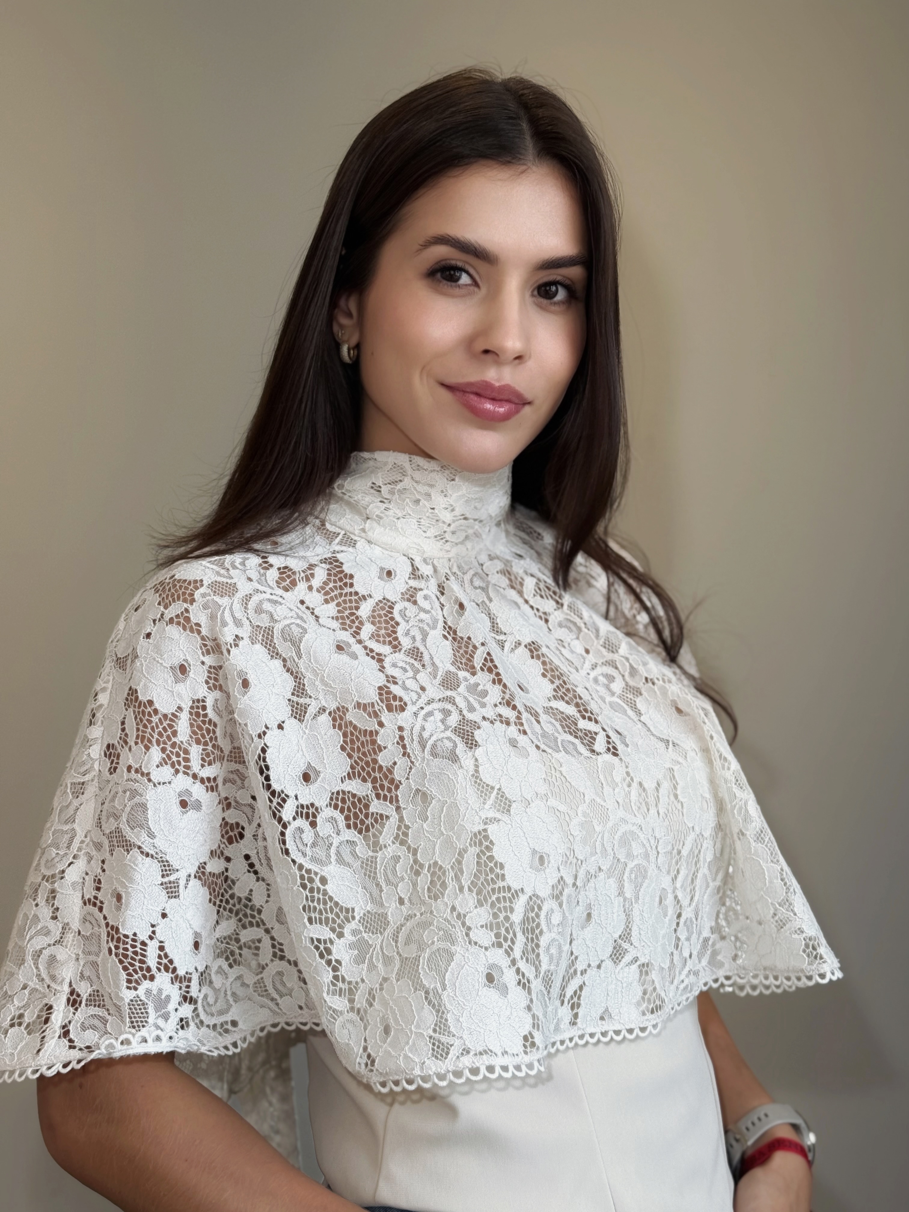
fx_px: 1681
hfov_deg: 30.3
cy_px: 606
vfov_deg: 39.7
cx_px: 454
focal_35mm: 48
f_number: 1.78
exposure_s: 1/307
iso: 80
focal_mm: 6.76
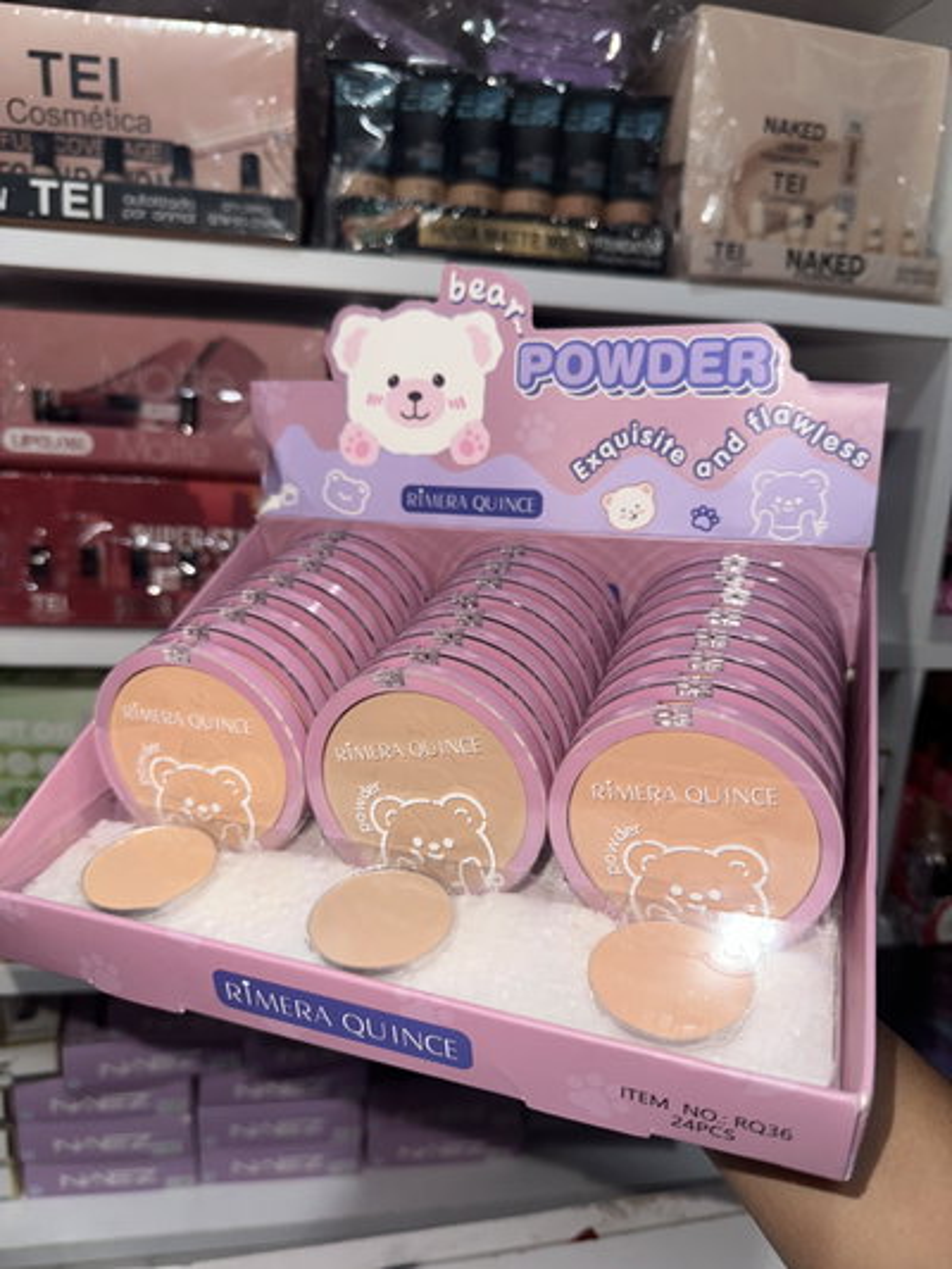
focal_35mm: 24
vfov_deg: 71.6
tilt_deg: -13.0
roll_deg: -4.4
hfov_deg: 56.8
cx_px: 476
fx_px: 880
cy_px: 634
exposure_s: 1/366
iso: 50
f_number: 1.78
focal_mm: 6.86
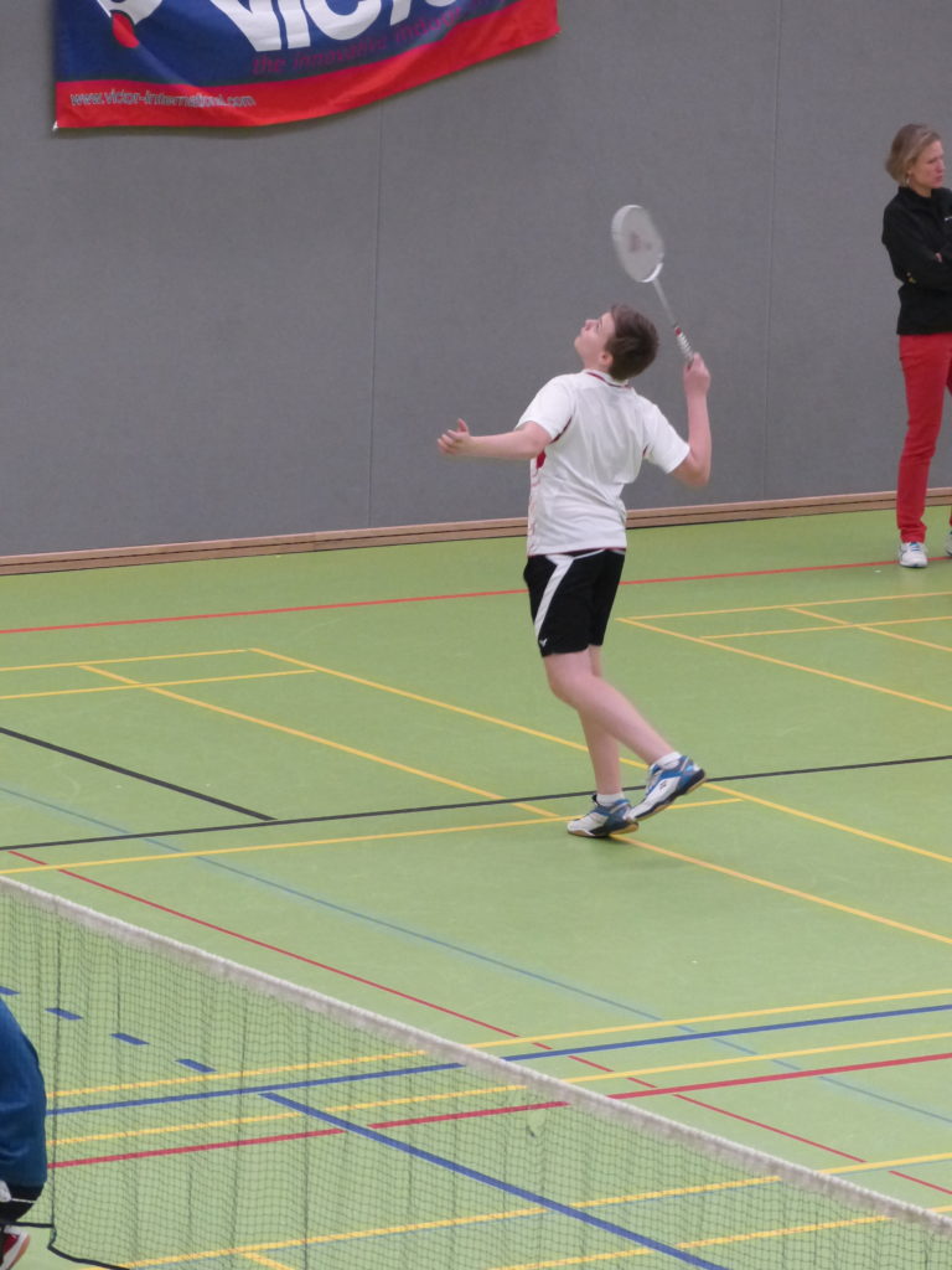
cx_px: 476
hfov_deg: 7.3
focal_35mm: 204
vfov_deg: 9.7
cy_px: 635
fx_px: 7480
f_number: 2.8
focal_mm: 36.7
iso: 800
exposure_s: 1/200
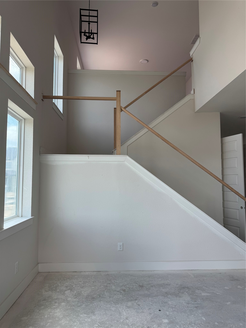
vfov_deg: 71.6
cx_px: 123
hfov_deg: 56.8
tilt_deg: +5.2
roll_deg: +0.0
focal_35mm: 24
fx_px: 227
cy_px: 164
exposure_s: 1/345
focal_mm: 6.76
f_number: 1.78
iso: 80
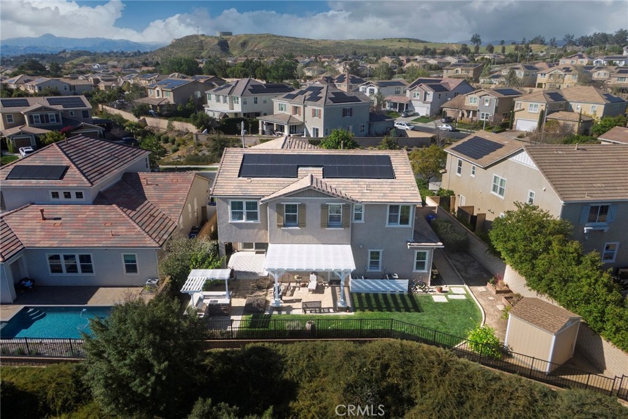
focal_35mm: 15
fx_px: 262
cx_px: 314
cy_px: 210
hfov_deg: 100.4
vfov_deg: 77.3
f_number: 5
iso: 800
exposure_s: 1/8000
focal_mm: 10
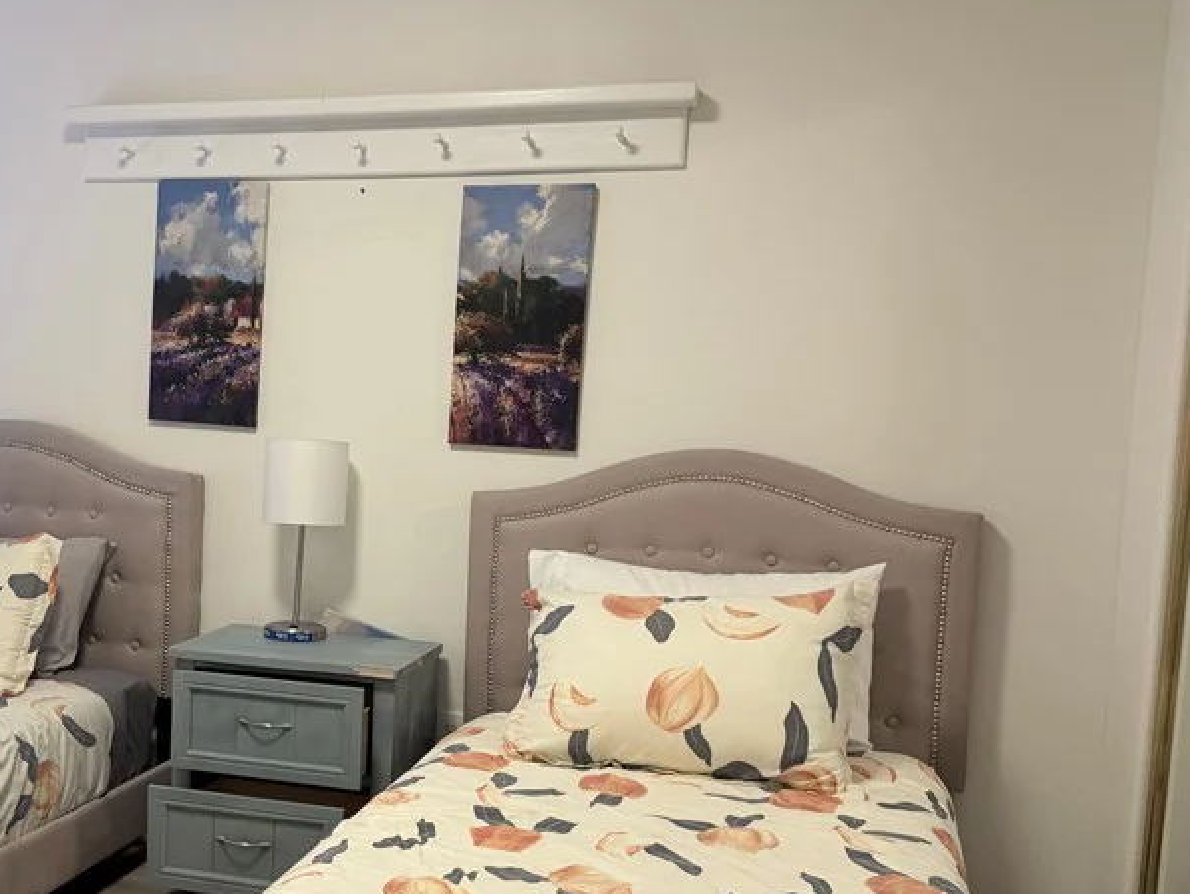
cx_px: 298
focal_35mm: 41
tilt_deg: -6.3
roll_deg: -2.1
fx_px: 1410
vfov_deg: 35.0
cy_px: 548
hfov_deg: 44.2
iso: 200
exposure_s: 1/120
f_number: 1.78
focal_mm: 6.76
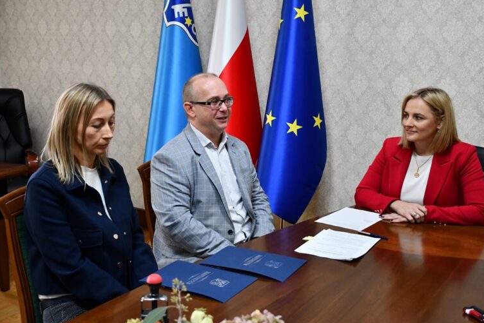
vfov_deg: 29.3
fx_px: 619
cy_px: 163
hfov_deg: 42.7
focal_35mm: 46
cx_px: 246
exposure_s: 1/125
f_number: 4
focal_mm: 30
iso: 2000
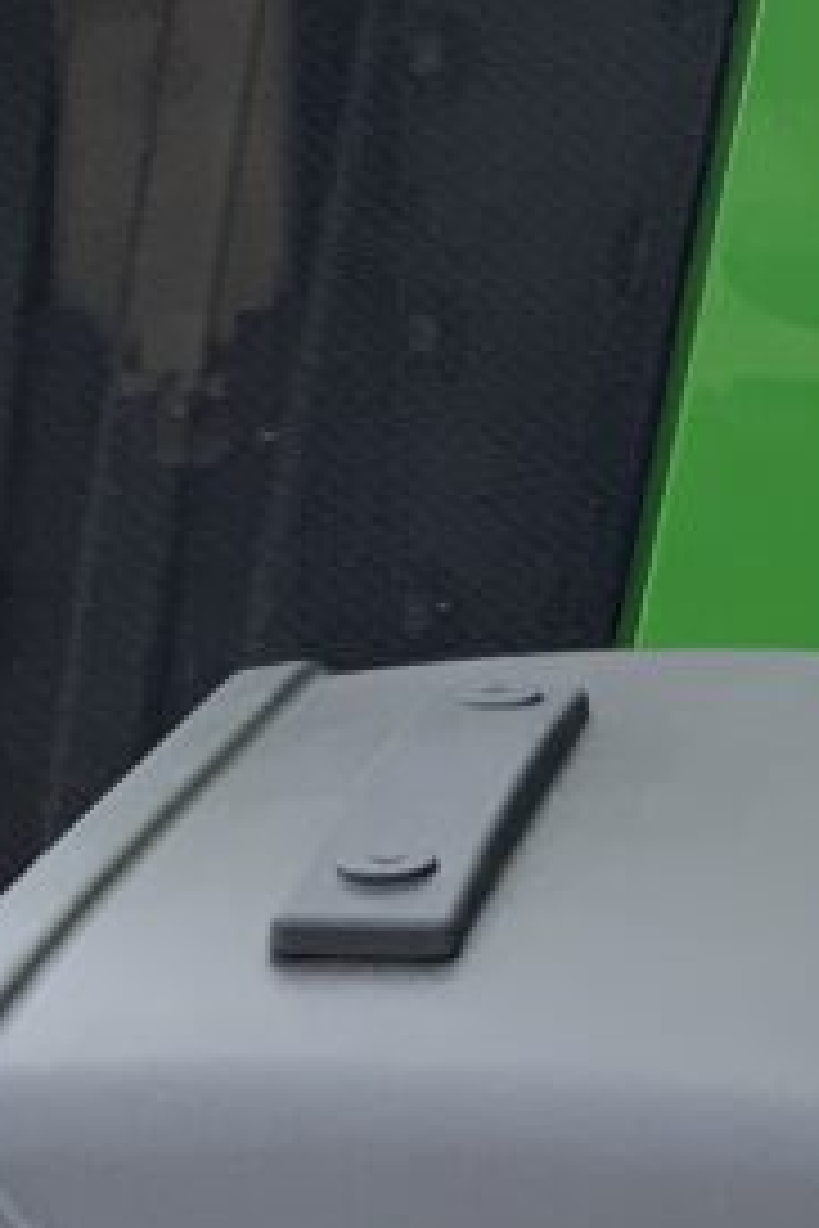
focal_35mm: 113
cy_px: -153
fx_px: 3856
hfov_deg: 11.5
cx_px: 1310
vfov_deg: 17.4
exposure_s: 1/883
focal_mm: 3
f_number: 1.8
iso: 16
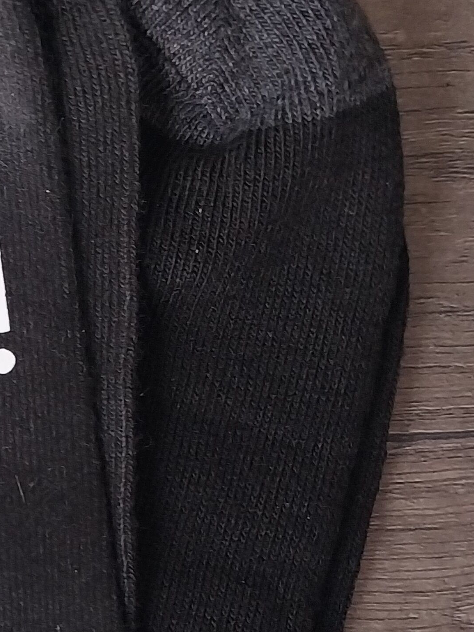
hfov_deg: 18.9
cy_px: 539
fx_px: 1351
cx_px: -82
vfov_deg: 25.7
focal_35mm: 74
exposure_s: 1/25
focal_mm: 4
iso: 250
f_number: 1.8
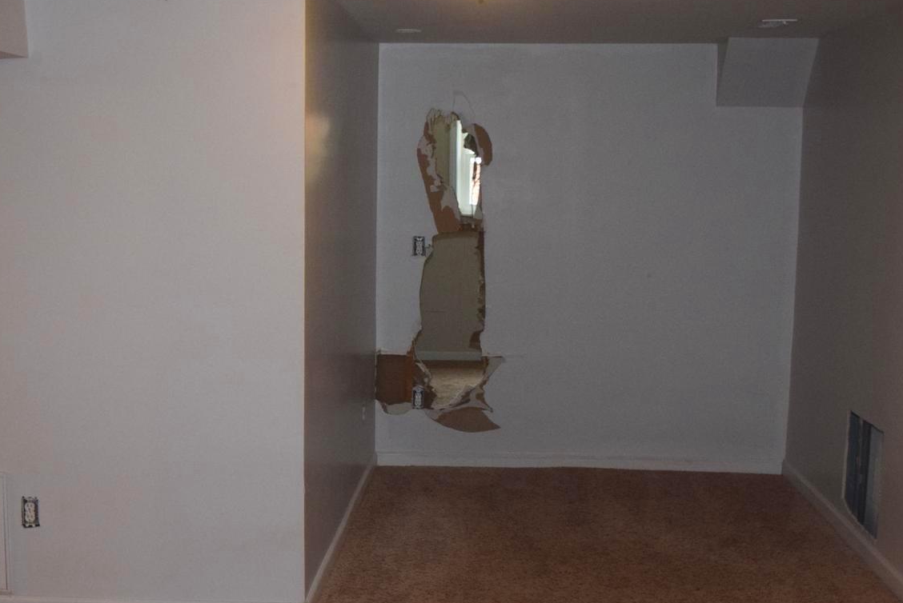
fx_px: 1230
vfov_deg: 27.5
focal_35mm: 49
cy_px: 356
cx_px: 398
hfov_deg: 40.3
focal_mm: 18
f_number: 3.5
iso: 1600
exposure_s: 1/60
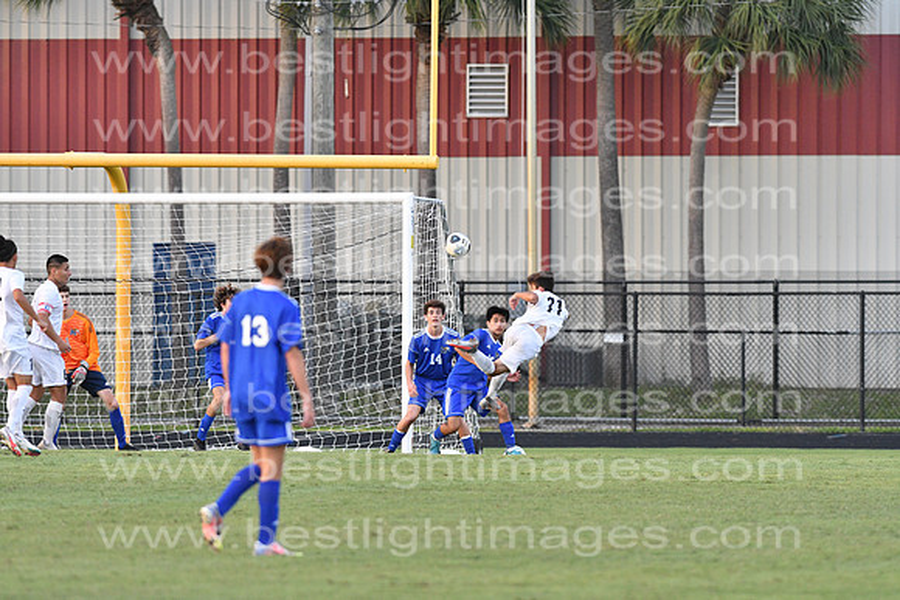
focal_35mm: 450
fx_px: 11252
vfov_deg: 3.1
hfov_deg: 4.6
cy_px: 300
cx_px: 450
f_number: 4
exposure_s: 1/1000
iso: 1600
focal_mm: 300
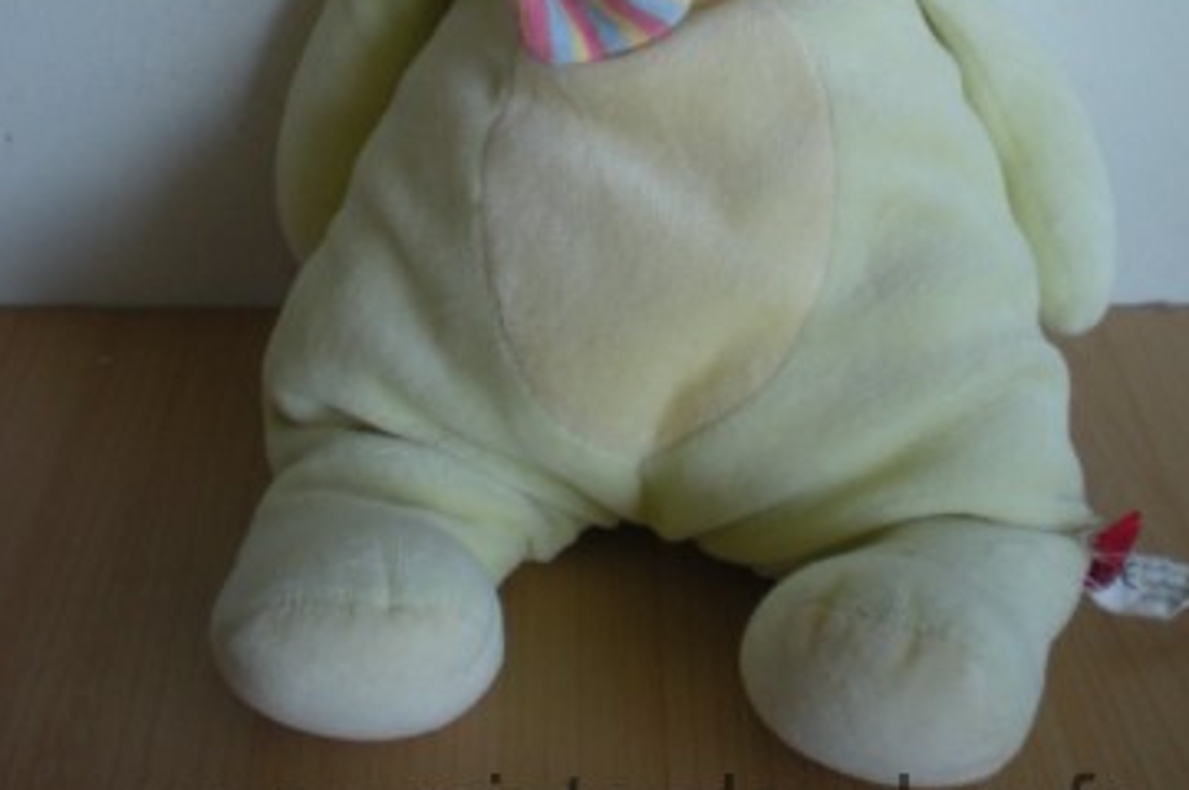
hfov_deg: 35.1
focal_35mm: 57
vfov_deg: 22.9
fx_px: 1881
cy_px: 23
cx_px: 629
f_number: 3.1
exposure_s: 1/59
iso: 158
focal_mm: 6.3
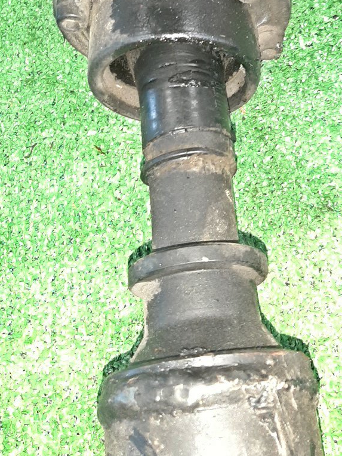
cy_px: 59
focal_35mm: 49
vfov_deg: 36.8
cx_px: 214
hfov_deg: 29.6
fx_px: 645
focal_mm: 3.93
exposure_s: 1/25
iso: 211
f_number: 1.7
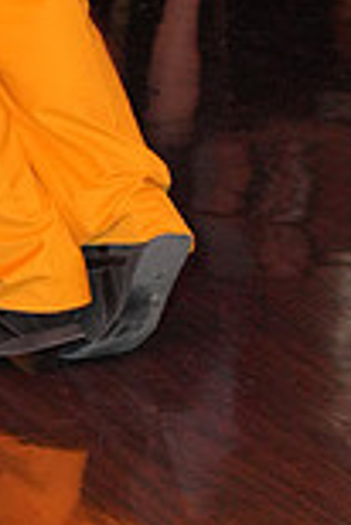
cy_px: -351
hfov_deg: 5.7
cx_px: -80
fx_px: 3516
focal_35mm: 241
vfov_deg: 8.3
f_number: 4
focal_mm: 64
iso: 4000
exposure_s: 1/200
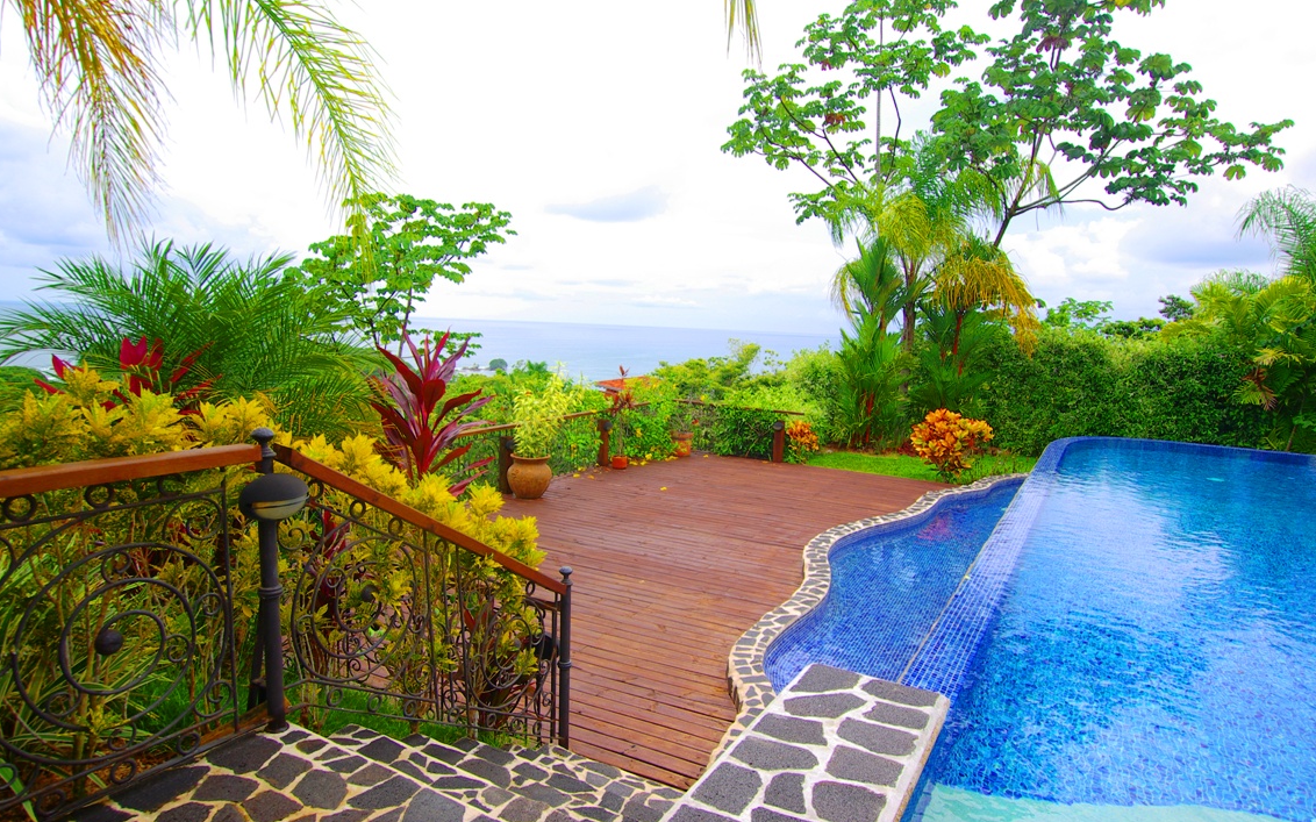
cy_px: 433
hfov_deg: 79.6
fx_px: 789
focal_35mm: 22
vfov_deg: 55.0
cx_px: 642
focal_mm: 13.75
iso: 100
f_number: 9.5
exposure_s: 1/45
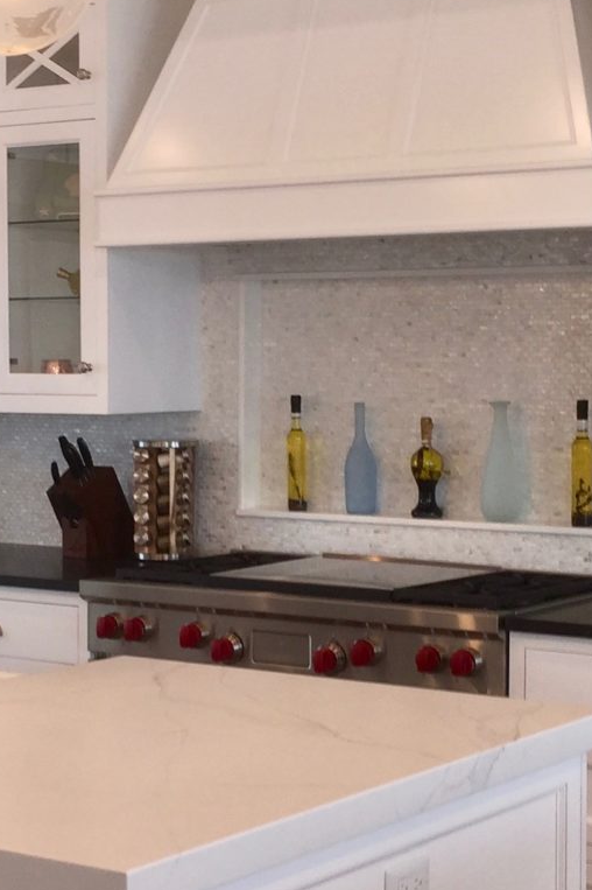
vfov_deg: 25.0
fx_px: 2000
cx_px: 207
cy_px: 524
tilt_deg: -1.4
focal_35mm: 81
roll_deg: -0.6
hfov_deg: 16.8
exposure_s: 1/43
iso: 32
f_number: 2.2
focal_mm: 4.15
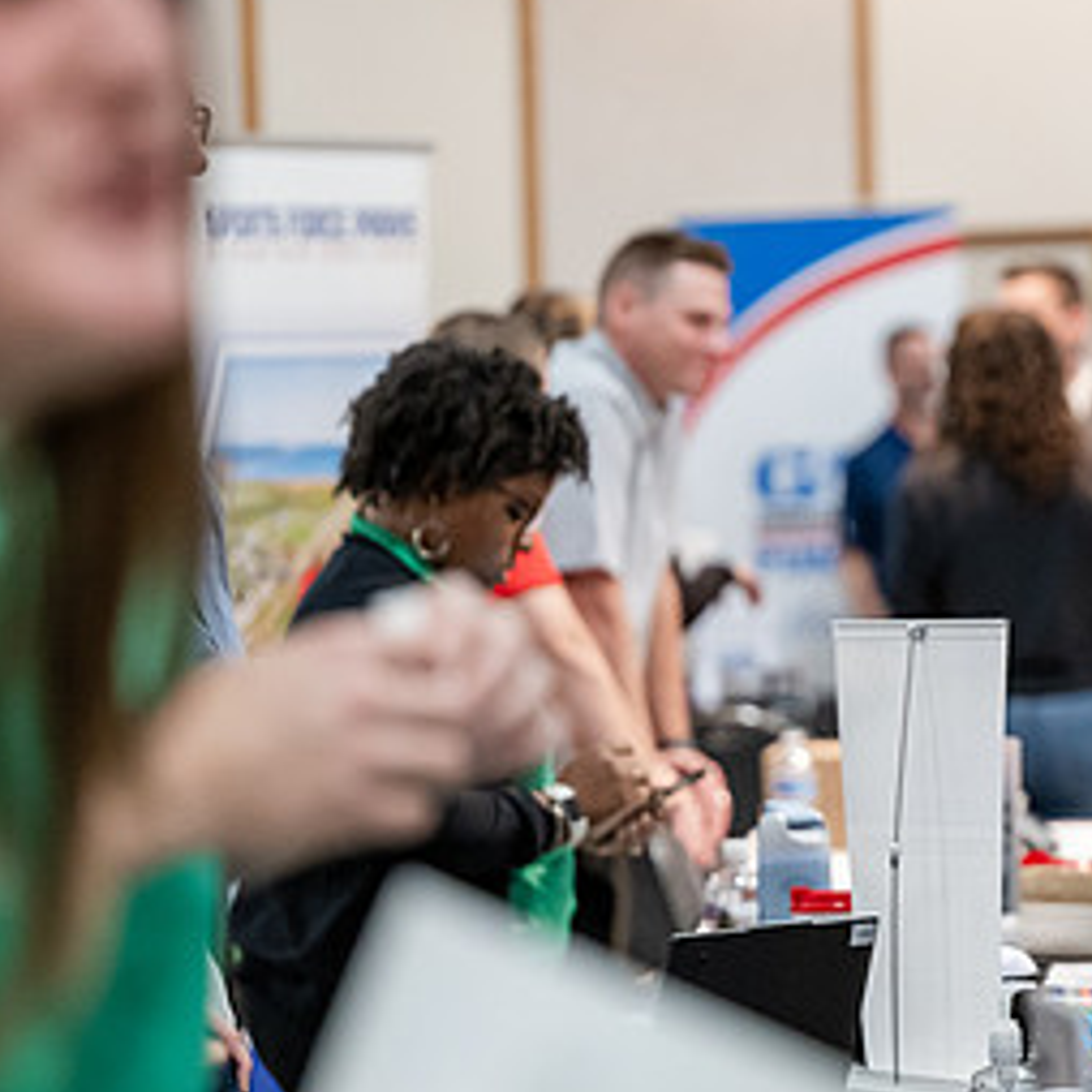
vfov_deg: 8.7
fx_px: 7138
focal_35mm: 200
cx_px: 1156
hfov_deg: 8.7
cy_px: 595
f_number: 2.8
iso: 2500
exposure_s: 1/200
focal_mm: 103
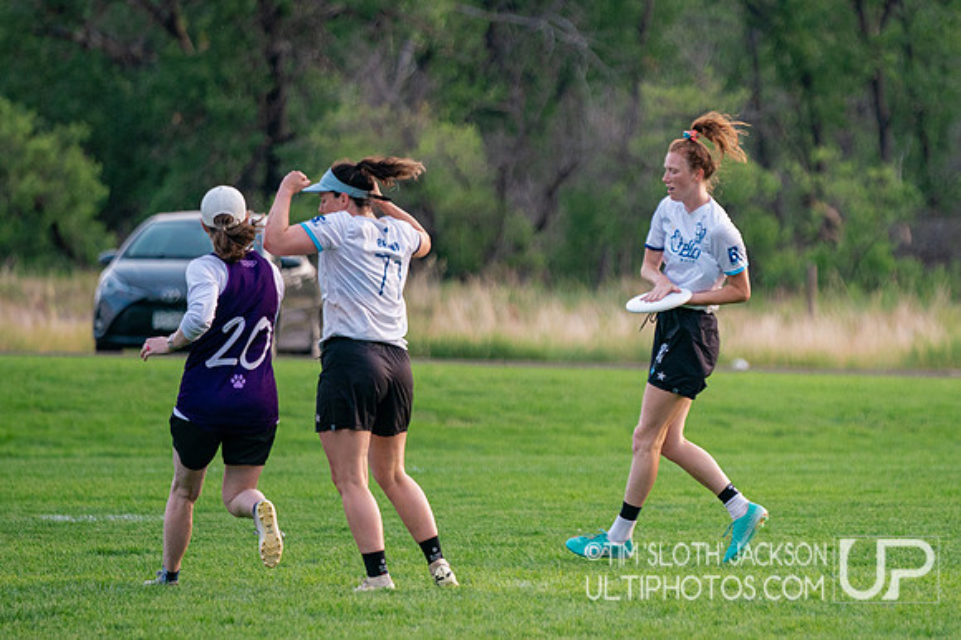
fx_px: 8636
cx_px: 732
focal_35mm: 324
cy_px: 357
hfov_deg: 6.4
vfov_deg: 4.2
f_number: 2.8
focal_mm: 200
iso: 640
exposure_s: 1/2000
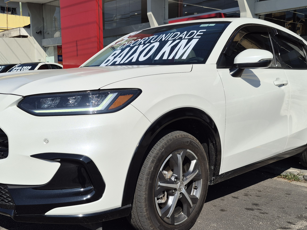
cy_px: 126
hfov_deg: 46.8
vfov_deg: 35.9
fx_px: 355
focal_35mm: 40
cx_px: 147
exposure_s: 1/3248
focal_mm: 5.4
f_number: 1.8
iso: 25
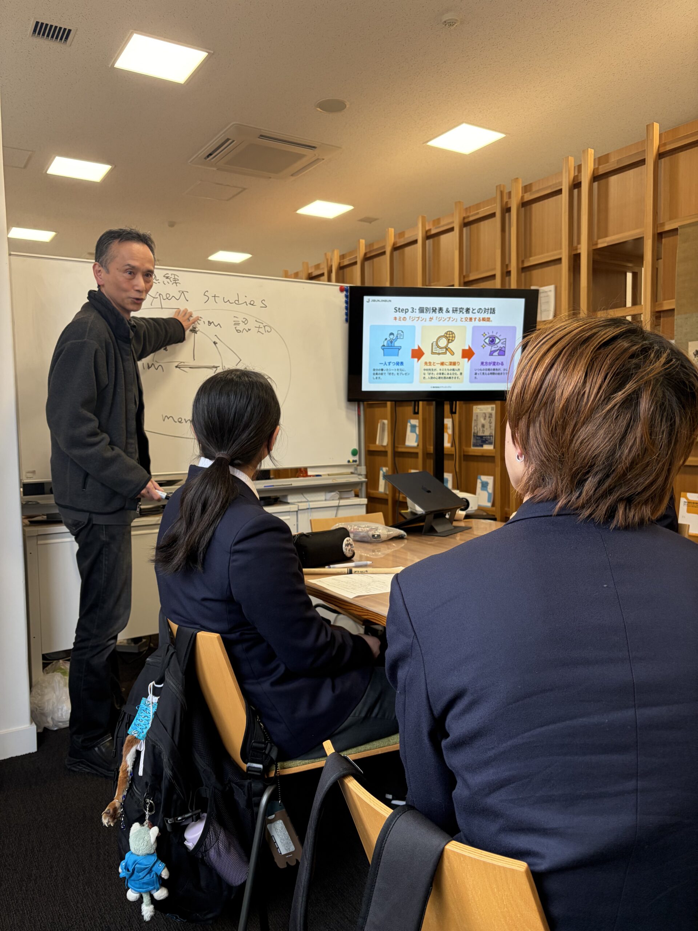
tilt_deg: -3.6
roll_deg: +0.8
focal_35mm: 26
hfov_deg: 53.1
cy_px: 466
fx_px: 699
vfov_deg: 67.3
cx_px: 349
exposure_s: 1/122
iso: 125
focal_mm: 5.96
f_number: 1.6
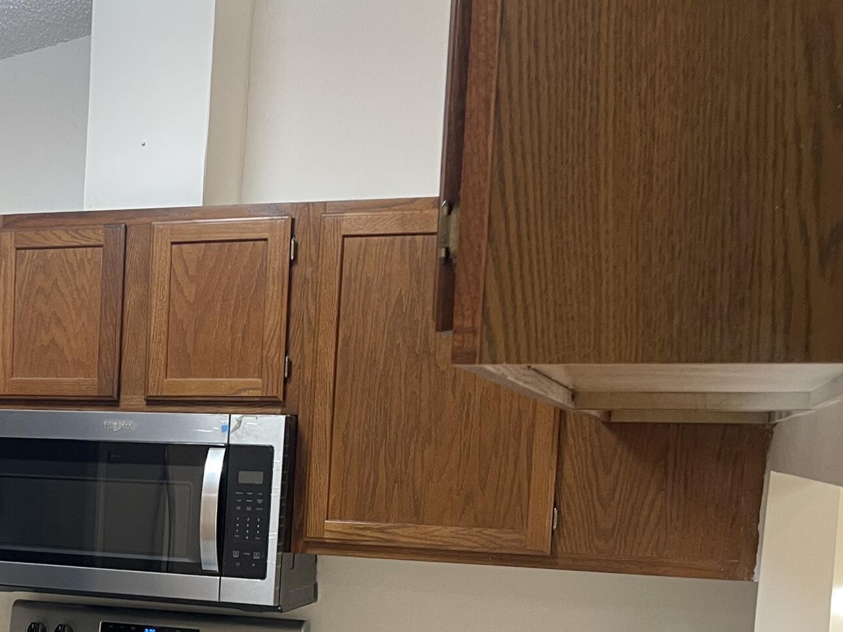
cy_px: 592
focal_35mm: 61
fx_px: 1485
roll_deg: -1.8
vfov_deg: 23.3
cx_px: -42
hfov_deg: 29.2
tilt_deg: -6.2
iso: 160
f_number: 1.6
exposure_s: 1/60
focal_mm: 5.1
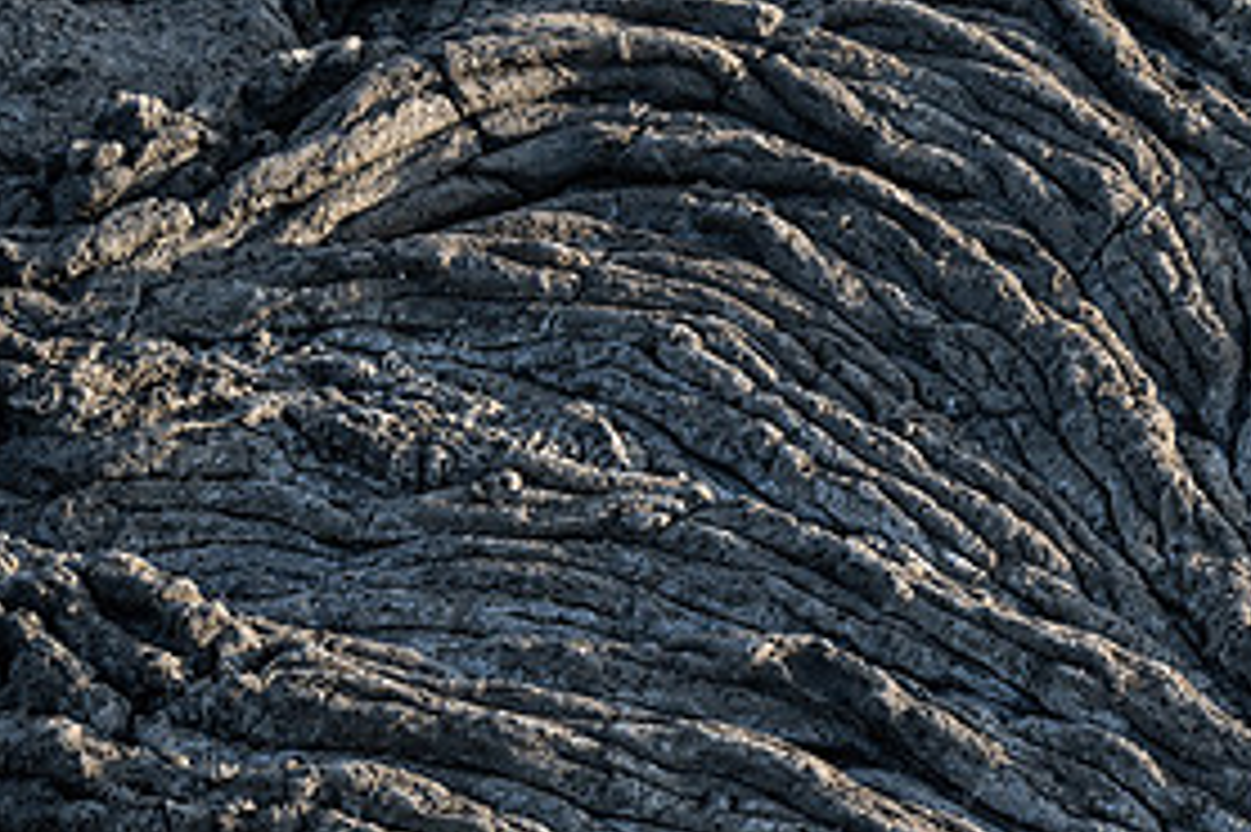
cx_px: 1287
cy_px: 414
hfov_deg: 8.5
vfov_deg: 5.7
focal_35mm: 240
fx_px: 8335
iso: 400
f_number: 14
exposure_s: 1/30
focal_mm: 115
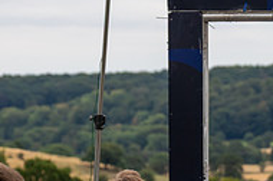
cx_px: 397
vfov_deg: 4.2
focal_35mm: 326
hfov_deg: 6.3
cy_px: 288
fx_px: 2468
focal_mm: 86
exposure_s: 1/1000
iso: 640
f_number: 3.5
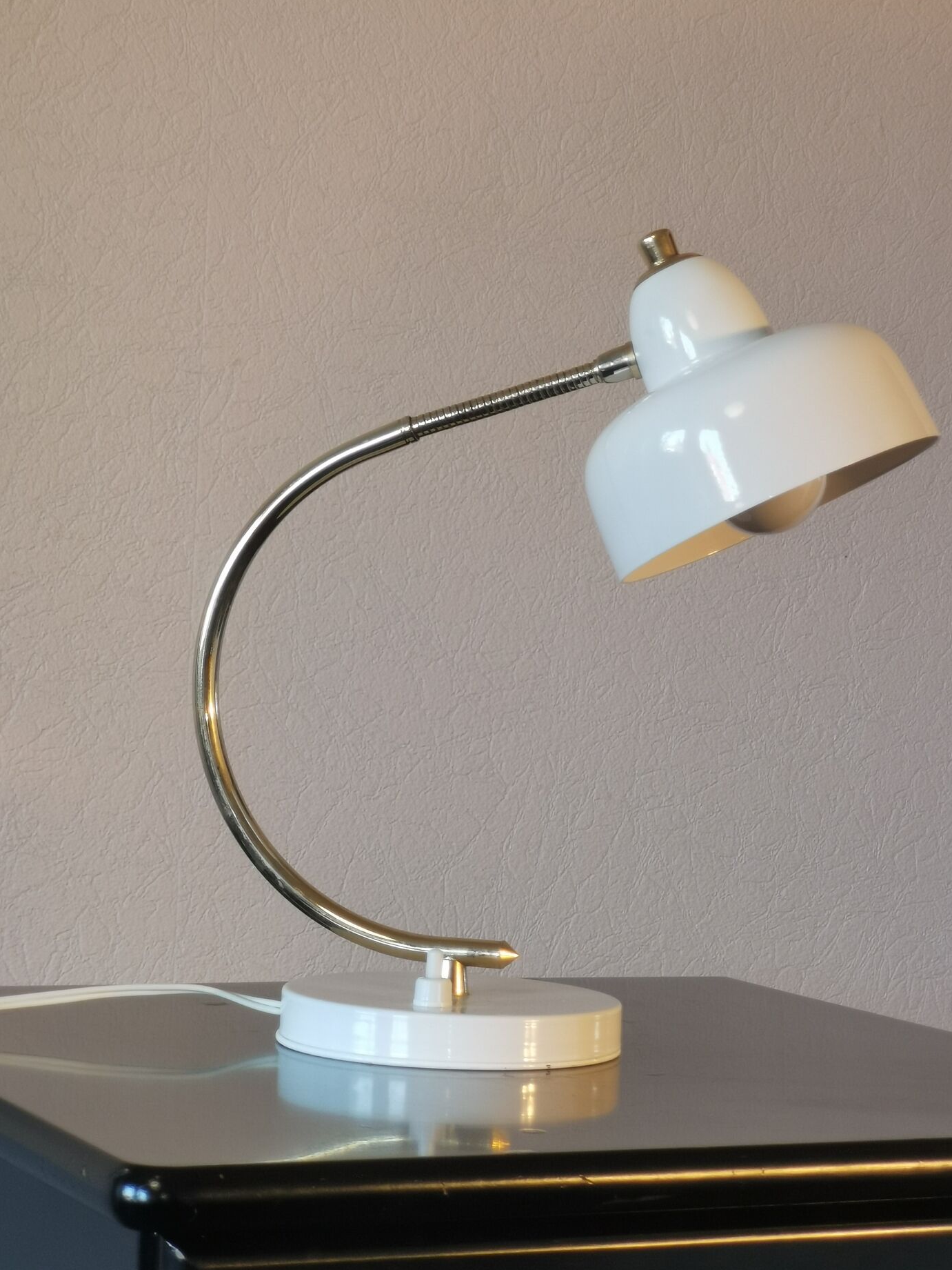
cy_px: 587
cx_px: 494
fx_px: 3226
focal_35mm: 88
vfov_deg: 22.2
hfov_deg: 16.8
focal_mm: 7.48
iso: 160
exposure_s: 1/50
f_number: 2.4
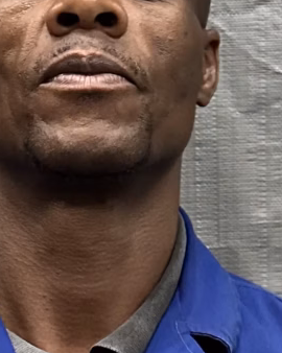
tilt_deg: -5.8
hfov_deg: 21.3
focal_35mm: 71
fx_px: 741
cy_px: 306
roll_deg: -1.8
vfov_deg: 26.1
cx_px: 61
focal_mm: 6.86
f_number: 1.78
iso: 800
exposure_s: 1/60
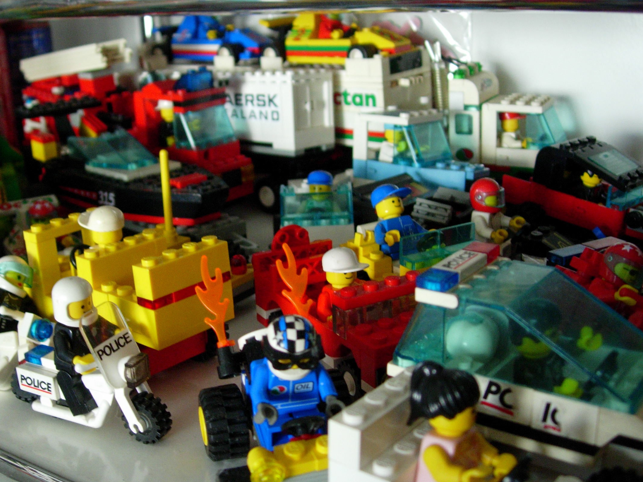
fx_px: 855
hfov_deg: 41.1
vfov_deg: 31.5
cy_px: 268
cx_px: 270
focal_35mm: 46
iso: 200
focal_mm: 7.8
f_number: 2.8
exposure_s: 1/26.9
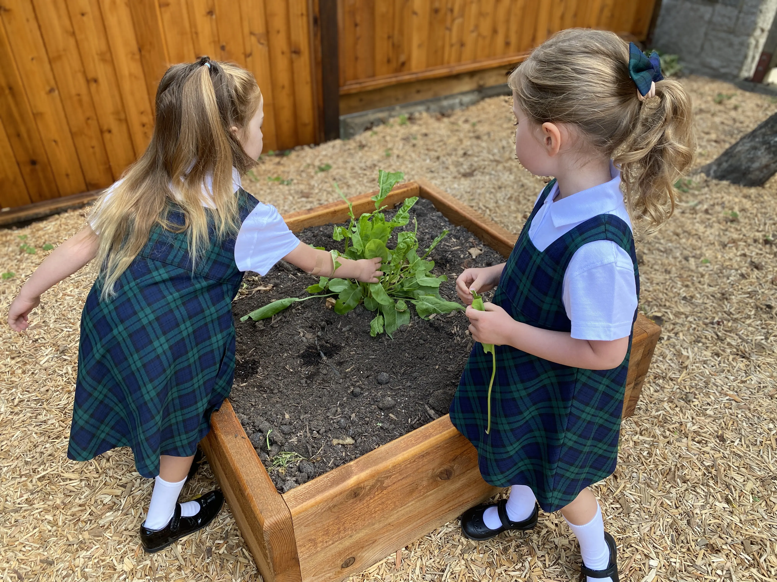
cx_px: 388
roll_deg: -0.4
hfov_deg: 67.3
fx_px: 584
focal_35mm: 26
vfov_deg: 53.1
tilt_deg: -35.8
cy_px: 291
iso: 50
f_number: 1.8
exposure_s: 1/121
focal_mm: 4.25
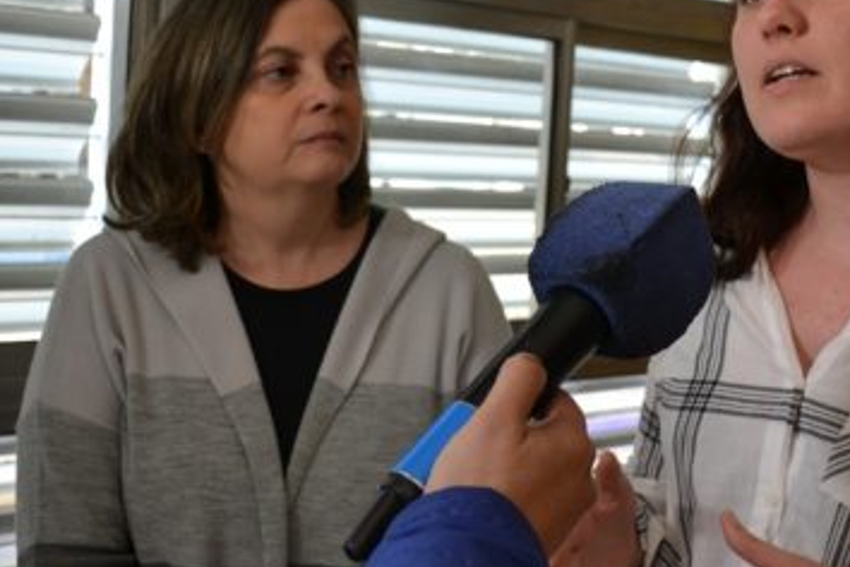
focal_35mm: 56
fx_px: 1322
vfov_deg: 24.1
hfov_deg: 35.5
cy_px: 214
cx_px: 521
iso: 400
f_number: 5
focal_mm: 22
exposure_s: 1/100
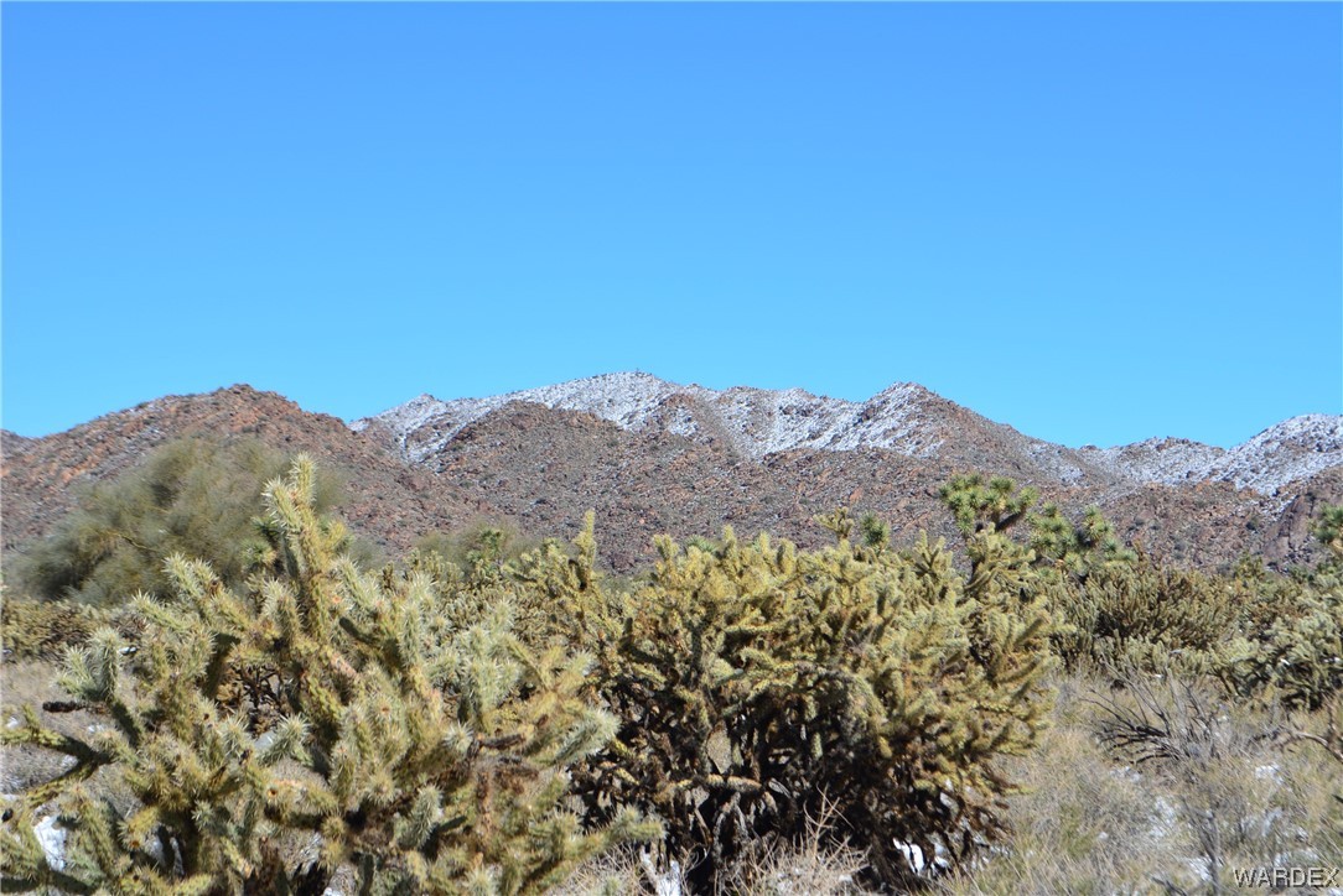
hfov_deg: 24.6
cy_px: 448
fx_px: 3079
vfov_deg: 16.6
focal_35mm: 82
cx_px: 672
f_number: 11
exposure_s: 1/400
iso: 200
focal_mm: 55
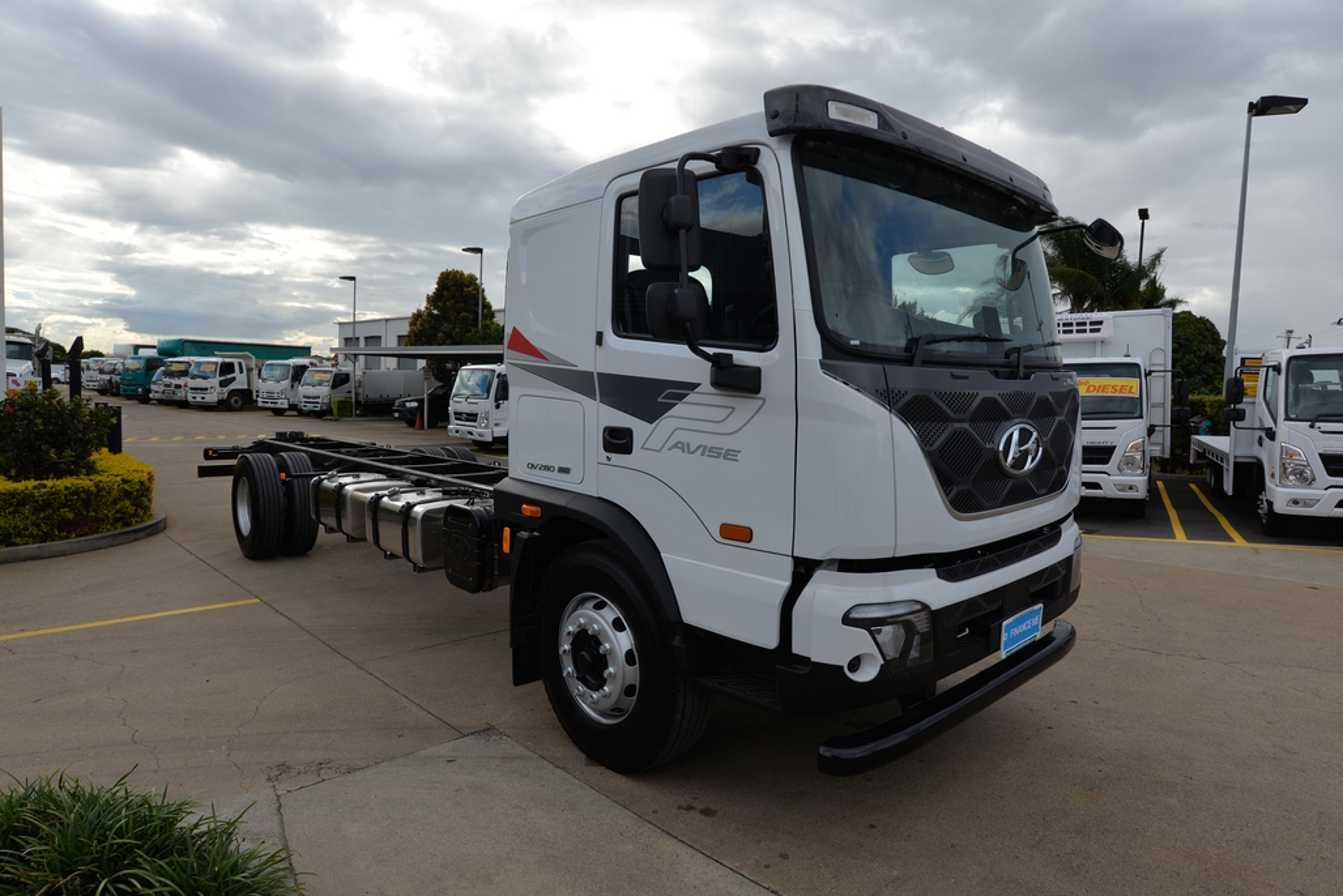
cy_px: 448
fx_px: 784
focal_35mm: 21
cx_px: 672
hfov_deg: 81.2
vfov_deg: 59.5
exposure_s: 1/250
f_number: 8
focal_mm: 21
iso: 140
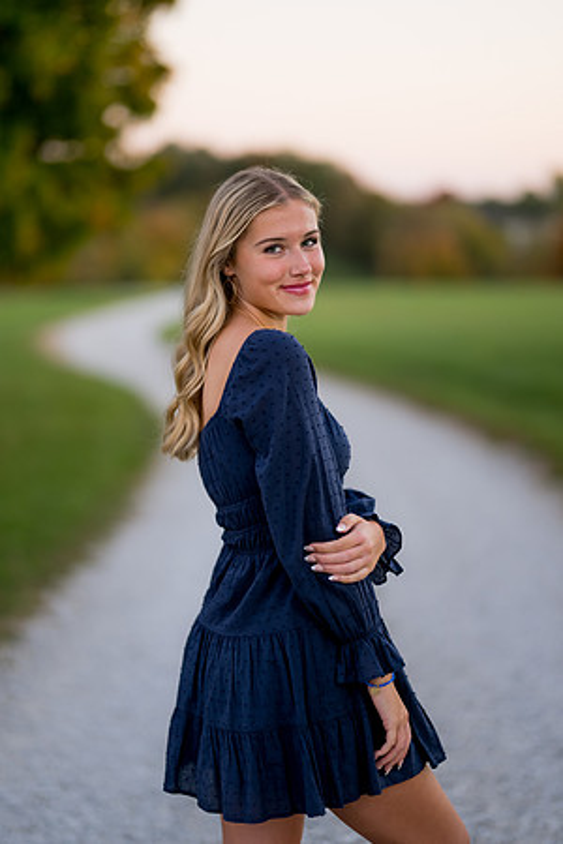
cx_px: 282
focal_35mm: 85
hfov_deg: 16.1
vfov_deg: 23.9
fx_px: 1994
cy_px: 422
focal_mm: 85
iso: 200
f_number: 1.4
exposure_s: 1/125
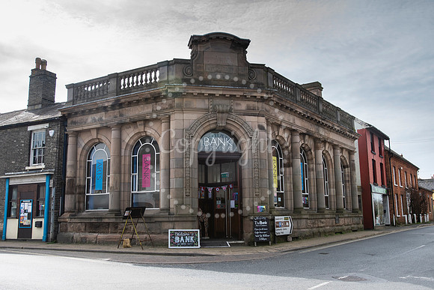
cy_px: 145
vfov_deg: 40.0
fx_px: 398
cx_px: 217
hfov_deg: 57.2
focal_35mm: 33
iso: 200
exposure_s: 1/320
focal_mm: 22
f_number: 8
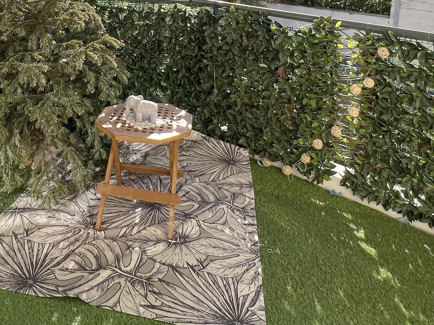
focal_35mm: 30
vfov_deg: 38.9
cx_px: 161
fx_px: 376
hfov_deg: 59.1
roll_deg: -3.5
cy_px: -29
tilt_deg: -3.3
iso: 32
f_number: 1.8
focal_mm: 1.57
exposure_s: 1/847
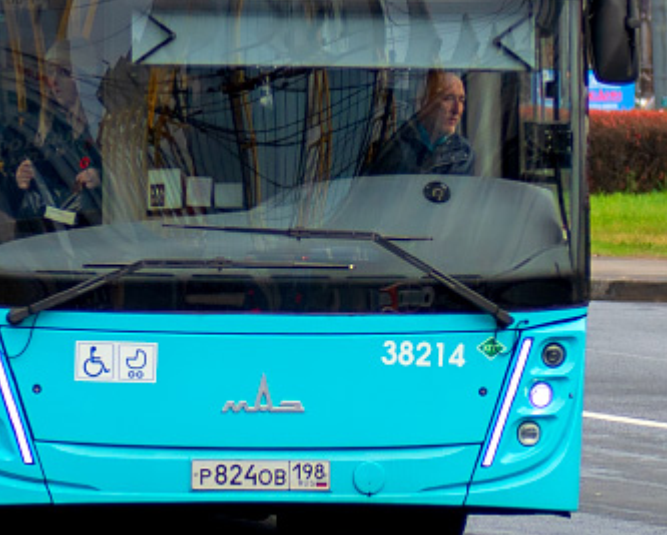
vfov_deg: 4.6
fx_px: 6678
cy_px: -16
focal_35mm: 338
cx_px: 112
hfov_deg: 5.7
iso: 200
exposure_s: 1/640
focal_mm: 100
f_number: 4
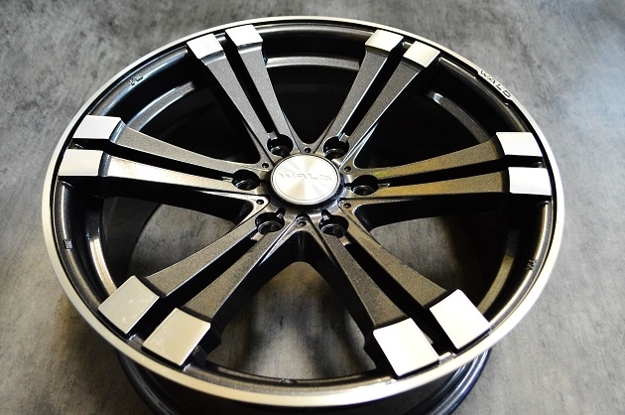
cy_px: 208
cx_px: 312
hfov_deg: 62.0
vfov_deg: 43.5
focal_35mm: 30
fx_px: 520
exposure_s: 1/60
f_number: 4
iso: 3200
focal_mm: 20
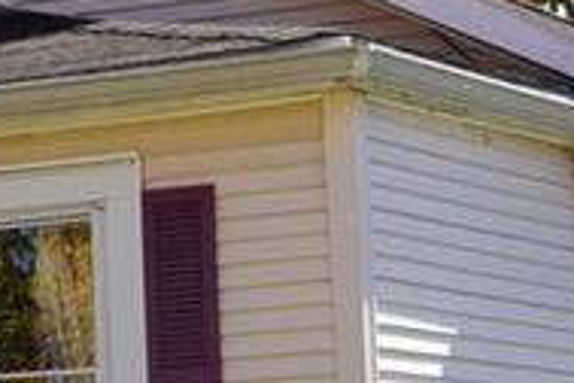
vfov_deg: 5.3
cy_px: 423
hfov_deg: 7.8
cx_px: -237
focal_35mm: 260
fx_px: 4145
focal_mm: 32
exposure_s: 1/100
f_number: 8
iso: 100
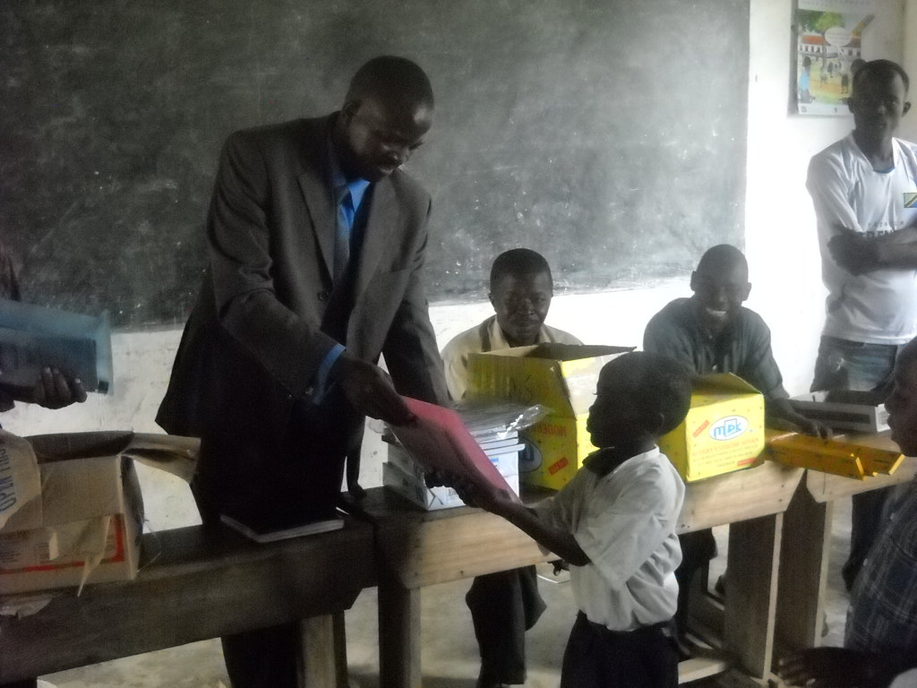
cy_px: 344
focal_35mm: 41
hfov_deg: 45.8
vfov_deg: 35.1
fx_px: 1086
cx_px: 458
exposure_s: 1/67
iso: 800
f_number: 3.1
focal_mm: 6.72
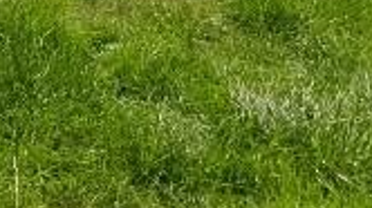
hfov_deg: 12.2
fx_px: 1725
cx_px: 61
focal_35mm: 175
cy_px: -427
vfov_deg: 6.3
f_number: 1.7
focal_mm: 4.2
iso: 40
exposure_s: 1/2624
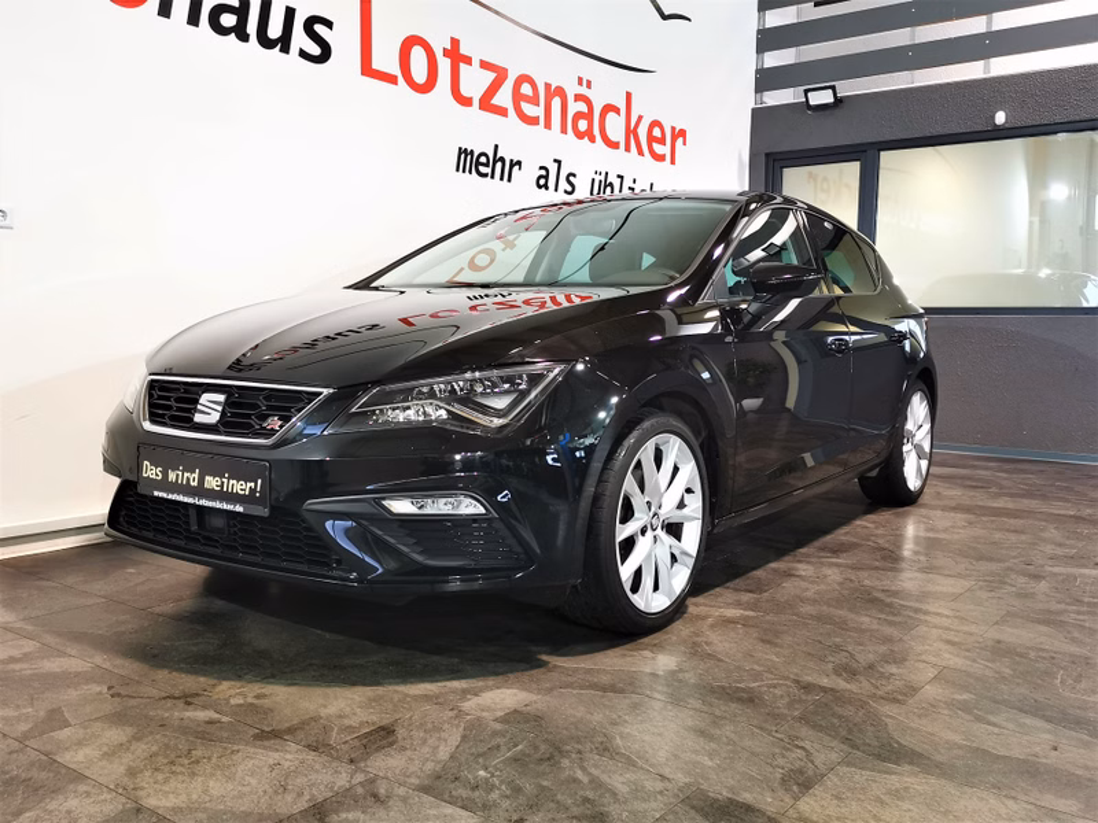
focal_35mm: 31
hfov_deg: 58.4
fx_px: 983
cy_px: 412
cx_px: 549
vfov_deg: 45.4
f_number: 1.8
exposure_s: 1/50
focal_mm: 5.58
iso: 250
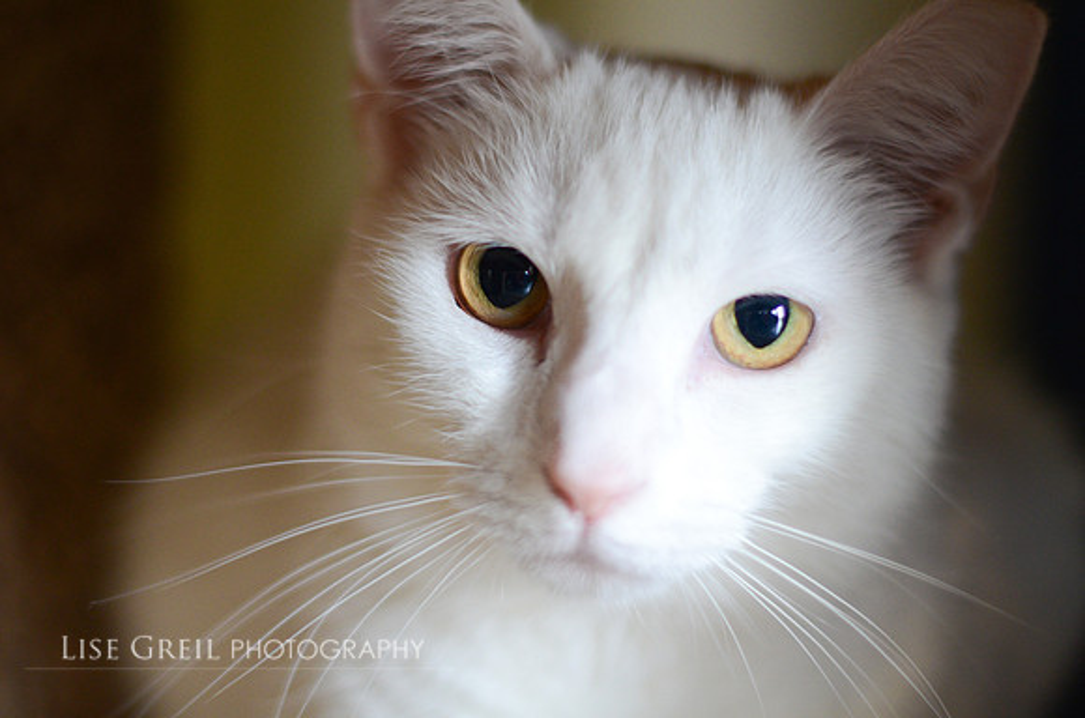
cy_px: 359
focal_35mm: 75
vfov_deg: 18.1
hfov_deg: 27.0
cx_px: 542
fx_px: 2255
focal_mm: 50
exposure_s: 1/250
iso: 800
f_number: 1.6
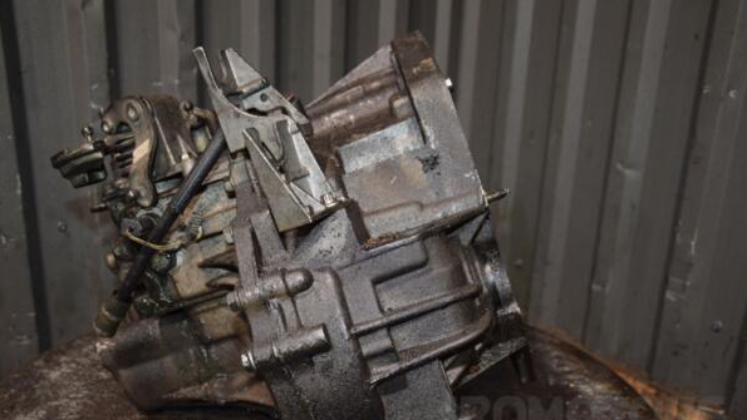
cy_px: 248
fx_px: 753
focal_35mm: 38
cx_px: 374
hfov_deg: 52.8
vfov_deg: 31.1
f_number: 5
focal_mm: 24
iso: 800
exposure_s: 1/60
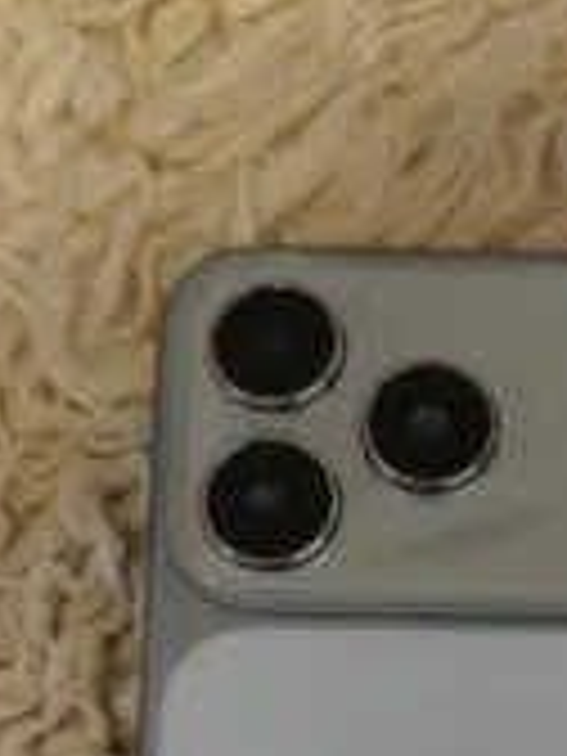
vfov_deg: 30.4
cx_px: 590
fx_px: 1245
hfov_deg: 24.3
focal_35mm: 57
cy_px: 819
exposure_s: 1/33.3
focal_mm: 5.25
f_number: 1.75
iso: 1897
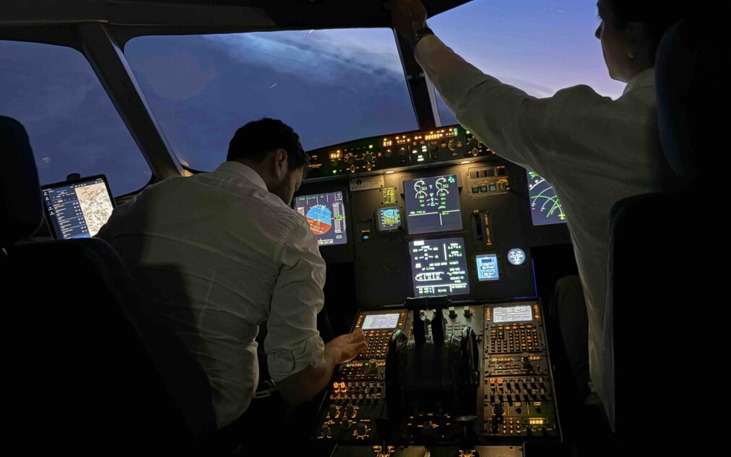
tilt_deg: -7.8
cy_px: 194
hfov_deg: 66.5
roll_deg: +9.8
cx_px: 371
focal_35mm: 28
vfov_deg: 44.4
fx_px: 558
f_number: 1.6
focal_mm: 5.96
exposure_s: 1/15
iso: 1000
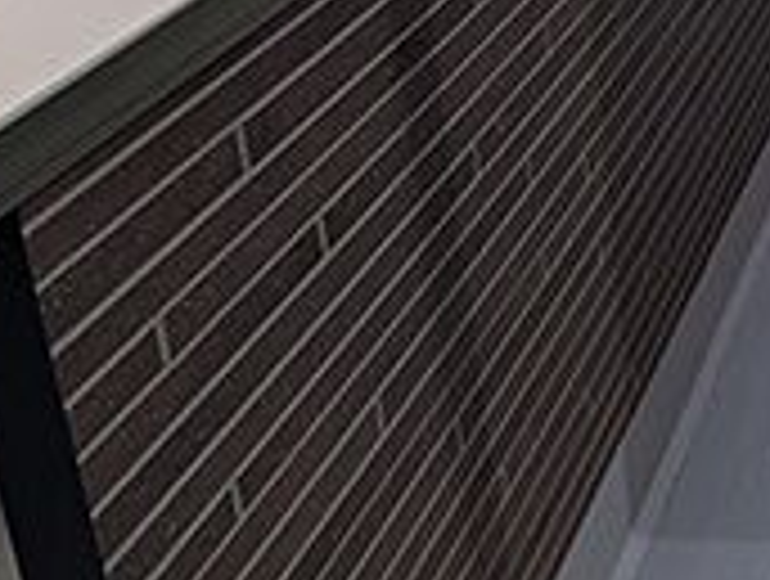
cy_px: -378
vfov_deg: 22.2
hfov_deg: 33.7
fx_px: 1092
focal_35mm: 49
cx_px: 851
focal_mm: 1.83
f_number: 2.2
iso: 46
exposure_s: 1/3106
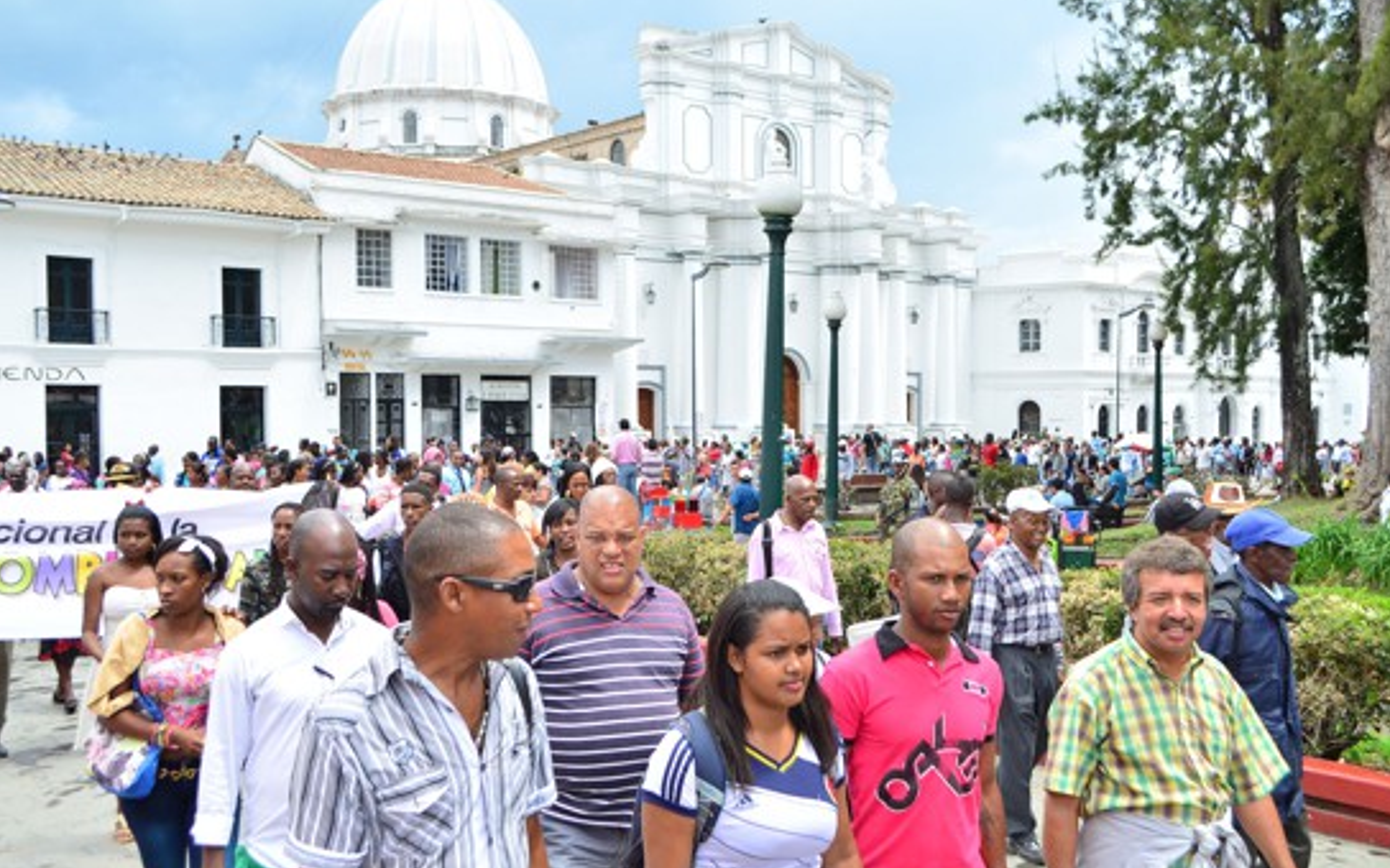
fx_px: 1402
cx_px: 698
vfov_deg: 34.4
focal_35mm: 37
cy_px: 444
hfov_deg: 52.7
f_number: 5.6
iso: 100
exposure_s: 1/160
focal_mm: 24
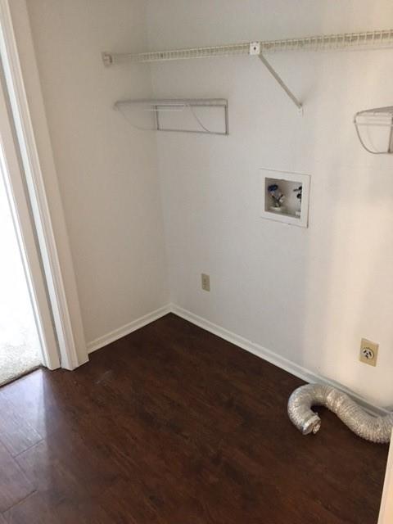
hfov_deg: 48.2
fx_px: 439
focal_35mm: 29
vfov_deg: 61.7
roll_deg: +2.2
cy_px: 262
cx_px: 196
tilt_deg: -22.8
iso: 64
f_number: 2.2
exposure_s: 1/4
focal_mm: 4.15
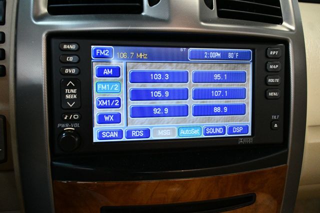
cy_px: 106
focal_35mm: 30
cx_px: 160
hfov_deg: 62.0
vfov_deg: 43.6
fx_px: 267
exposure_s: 1/125
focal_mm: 20
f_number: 3.8
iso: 3200
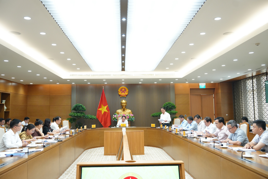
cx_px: 134
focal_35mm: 35
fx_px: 261
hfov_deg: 54.4
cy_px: 90
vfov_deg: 37.9
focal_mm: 35
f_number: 2.8
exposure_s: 1/250
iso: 1600
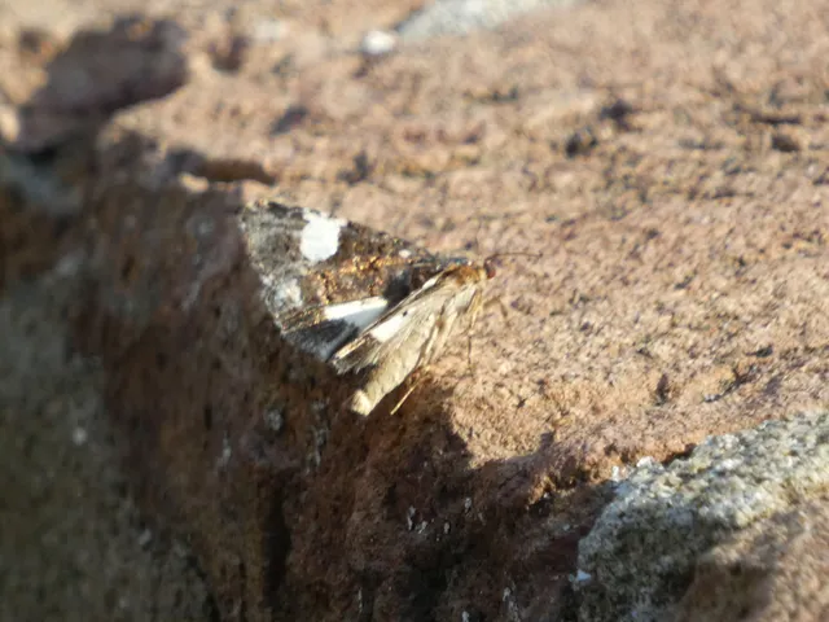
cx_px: 414
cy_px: 311
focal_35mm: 661
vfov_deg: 2.3
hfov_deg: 3.0
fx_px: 15830
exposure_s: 1/100
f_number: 5.6
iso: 100
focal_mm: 118.5
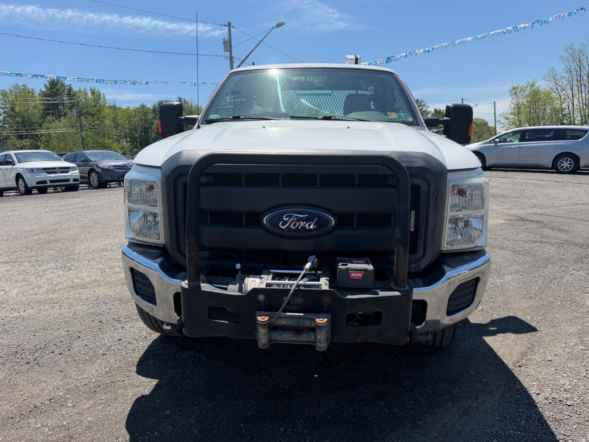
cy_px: 221
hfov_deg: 71.6
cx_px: 294
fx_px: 408
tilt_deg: -6.1
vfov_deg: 56.8
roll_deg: +4.7
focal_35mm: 24
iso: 80
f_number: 1.78
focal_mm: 6.76
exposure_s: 1/4167
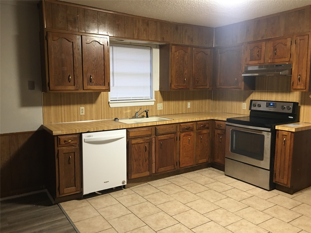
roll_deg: -0.3
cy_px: 116
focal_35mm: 29
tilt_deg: -6.4
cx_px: 156
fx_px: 261
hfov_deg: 61.7
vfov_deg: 48.2
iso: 50
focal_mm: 4.15
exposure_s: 1/4
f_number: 2.2
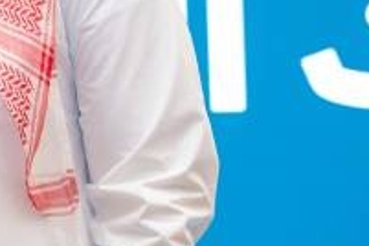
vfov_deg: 4.6
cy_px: 17
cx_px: -352
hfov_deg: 6.7
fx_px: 3075
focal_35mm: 300
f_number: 2.8
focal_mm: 60.4
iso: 1000
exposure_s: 1/125
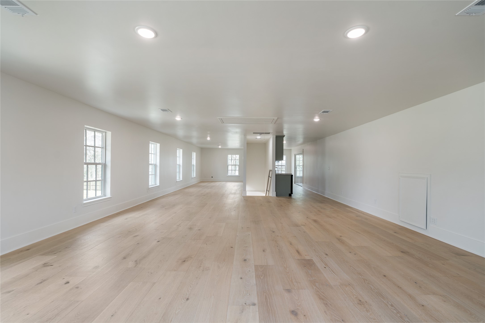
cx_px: 242
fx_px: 216
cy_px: 162
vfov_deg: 73.7
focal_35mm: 16
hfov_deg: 96.7
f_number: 5.6
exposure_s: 1/6
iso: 100
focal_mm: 16
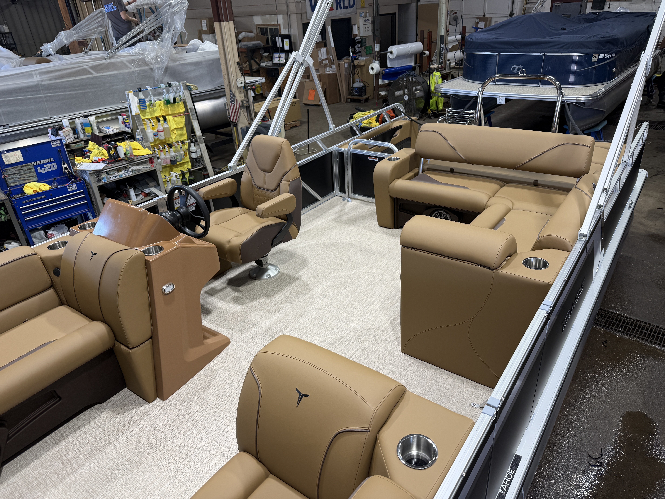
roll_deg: +5.2
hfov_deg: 71.6
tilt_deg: -27.4
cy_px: 250
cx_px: 332
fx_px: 461
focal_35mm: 24
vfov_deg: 56.8
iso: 80
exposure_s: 1/120
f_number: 1.78
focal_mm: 6.76
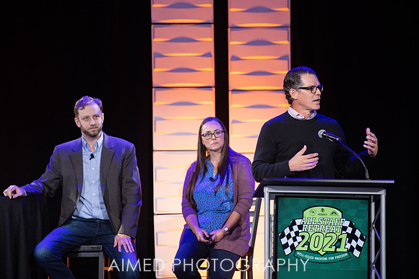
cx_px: 207
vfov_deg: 6.7
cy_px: 139
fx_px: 2387
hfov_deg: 10.0
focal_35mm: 205
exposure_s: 1/250
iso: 500
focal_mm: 200
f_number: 3.2
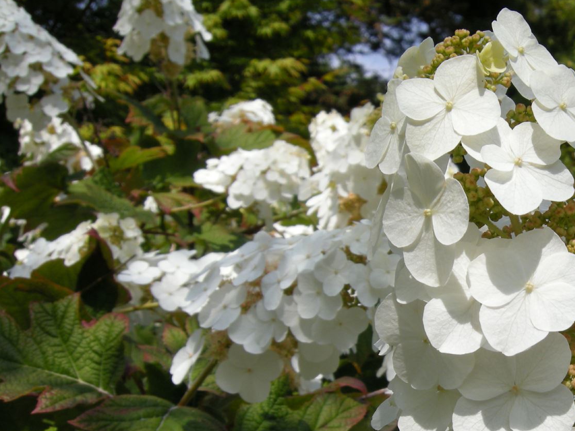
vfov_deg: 23.0
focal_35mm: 63
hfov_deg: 29.5
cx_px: 517
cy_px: 333
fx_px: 1046
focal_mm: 7.5
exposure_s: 1/258
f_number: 6.1
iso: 64
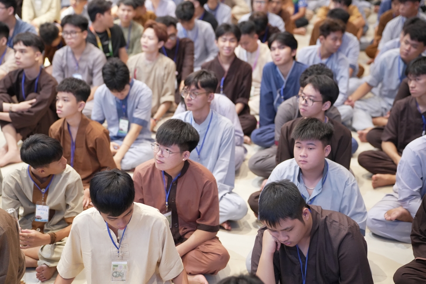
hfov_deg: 30.5
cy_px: 142
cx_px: 213
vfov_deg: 20.6
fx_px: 781
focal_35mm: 66
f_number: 2.8
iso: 4000
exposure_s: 1/125
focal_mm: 66
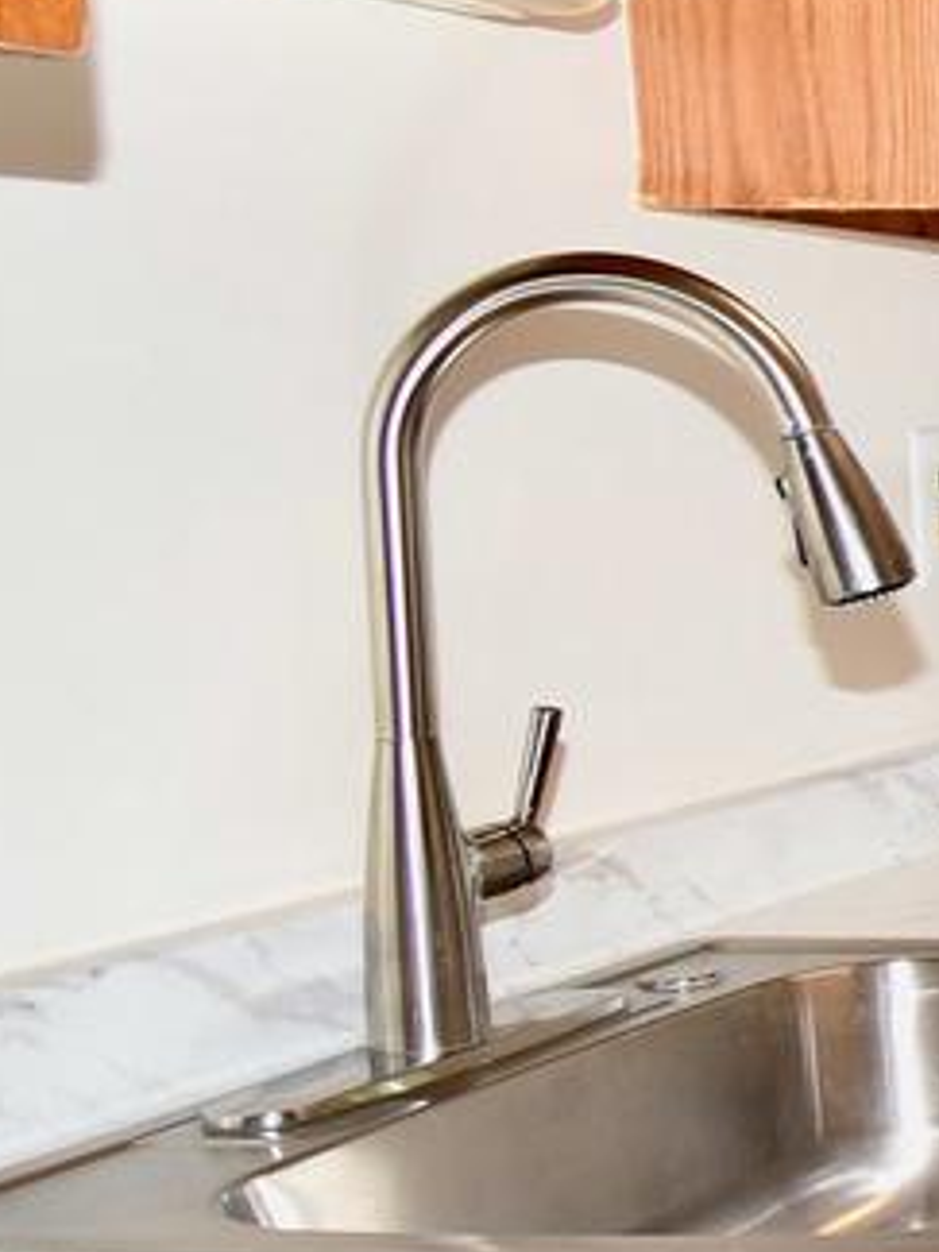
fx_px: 2315
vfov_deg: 30.2
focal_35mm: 64
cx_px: 2261
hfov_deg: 14.6
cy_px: 684
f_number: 4.5
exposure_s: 1/60
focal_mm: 10
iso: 400
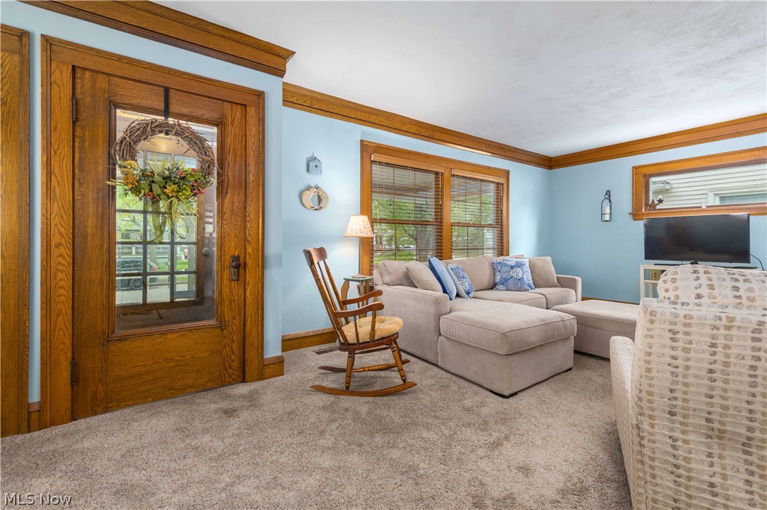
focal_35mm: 16
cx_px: 384
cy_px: 255
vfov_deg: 73.7
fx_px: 341
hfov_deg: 96.8
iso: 200
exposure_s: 1/60
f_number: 9
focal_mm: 16
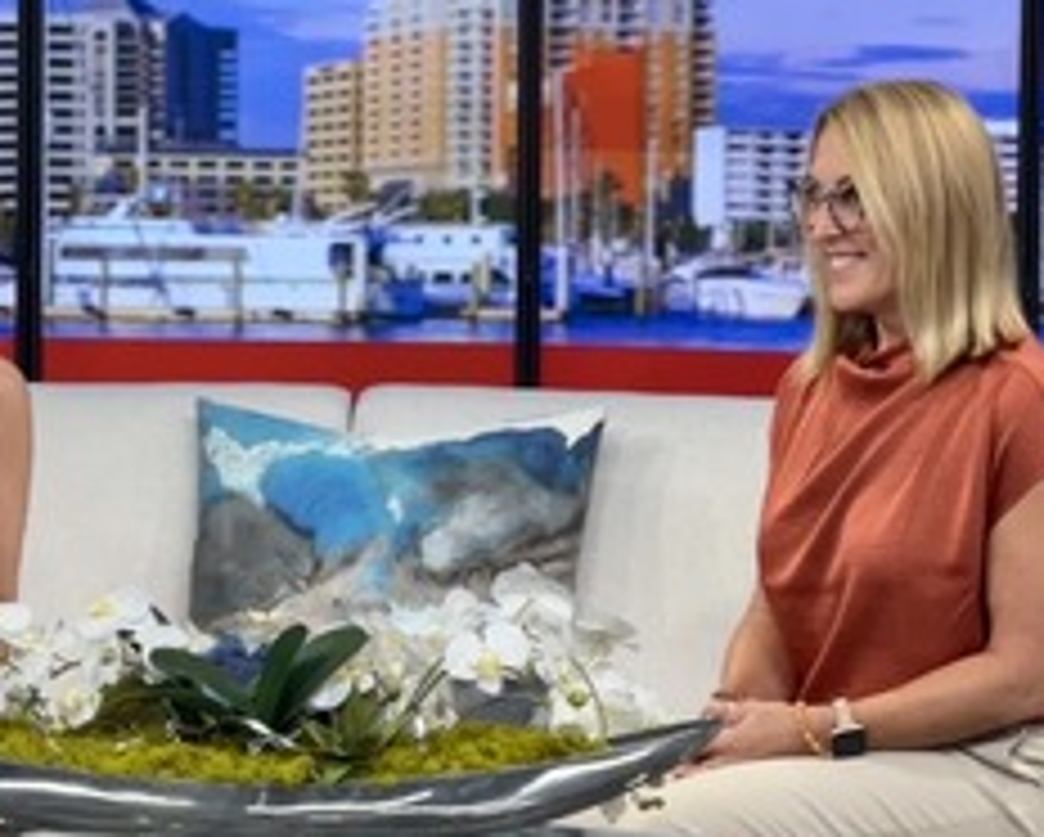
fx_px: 5412
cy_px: 479
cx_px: 302
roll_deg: -0.6
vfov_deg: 8.8
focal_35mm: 175
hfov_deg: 11.0
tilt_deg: -5.9
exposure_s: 1/60
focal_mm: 9
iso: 125
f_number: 2.8
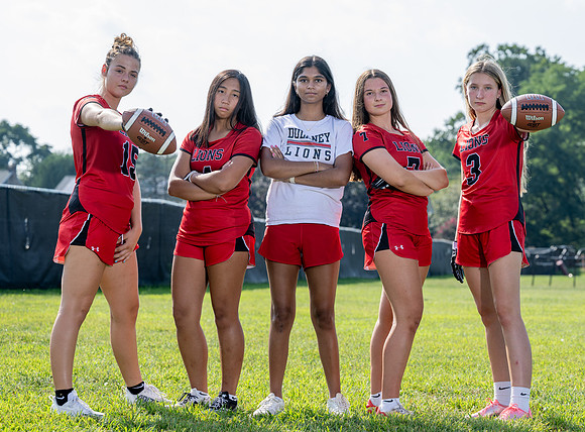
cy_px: 201
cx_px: 396
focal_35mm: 104
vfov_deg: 14.1
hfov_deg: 19.0
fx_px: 1747
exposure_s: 1/400
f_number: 4.5
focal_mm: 78
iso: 80
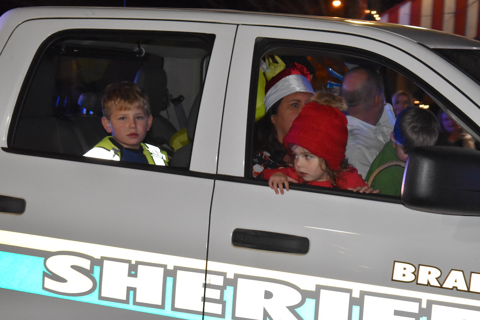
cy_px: 160
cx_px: 240
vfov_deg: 16.6
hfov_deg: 24.6
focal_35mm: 82
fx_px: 1100
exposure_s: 1/60
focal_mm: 55
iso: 4000
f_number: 5.6
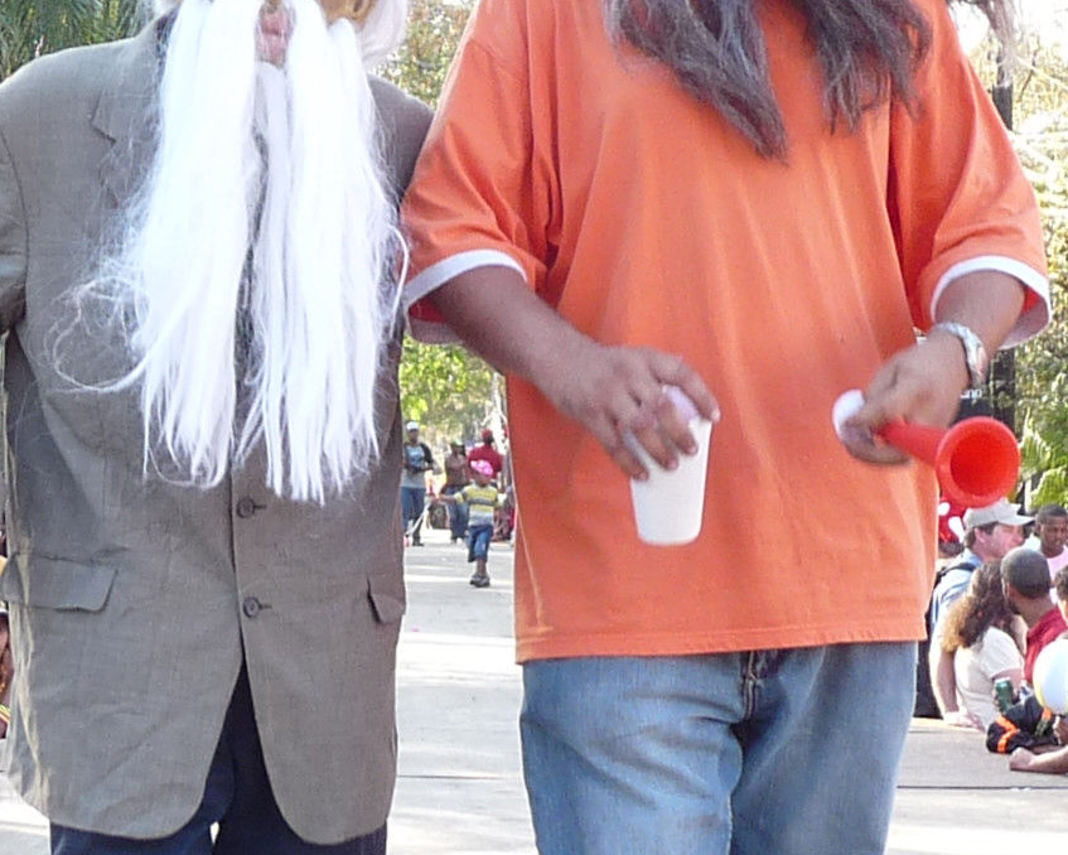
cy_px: 339
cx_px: 506
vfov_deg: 13.1
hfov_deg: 16.3
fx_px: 3731
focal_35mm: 118
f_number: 2.8
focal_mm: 4.9
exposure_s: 1/100
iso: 100
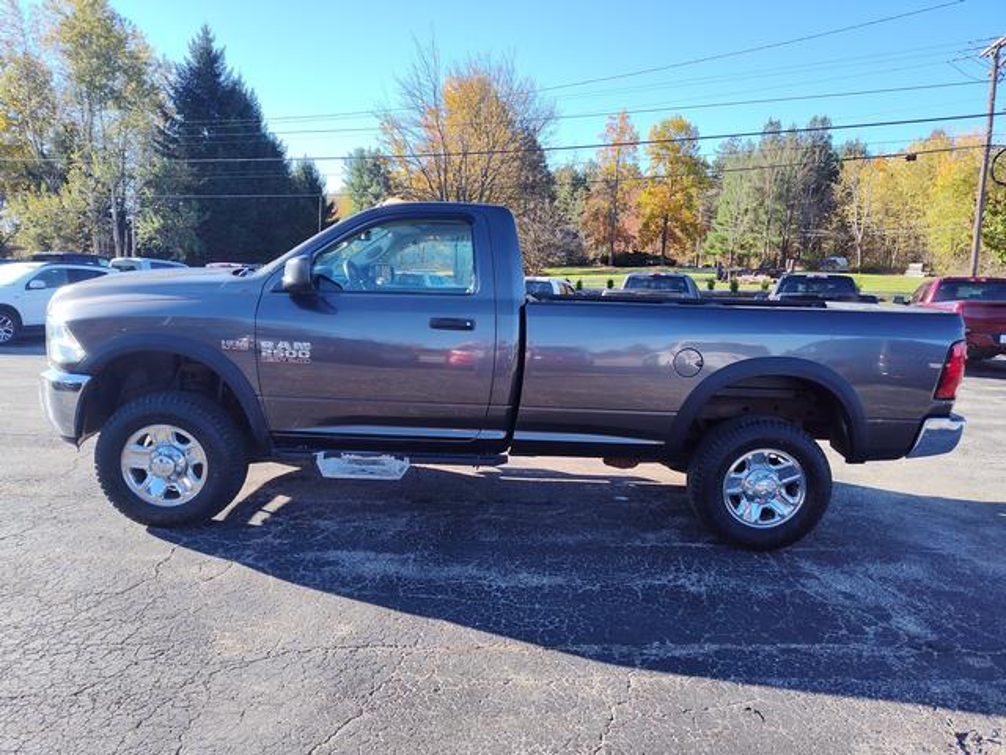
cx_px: 503
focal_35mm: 23
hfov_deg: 73.9
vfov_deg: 58.9
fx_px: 668
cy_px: 378
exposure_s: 1/886
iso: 100
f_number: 1.88
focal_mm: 5.56
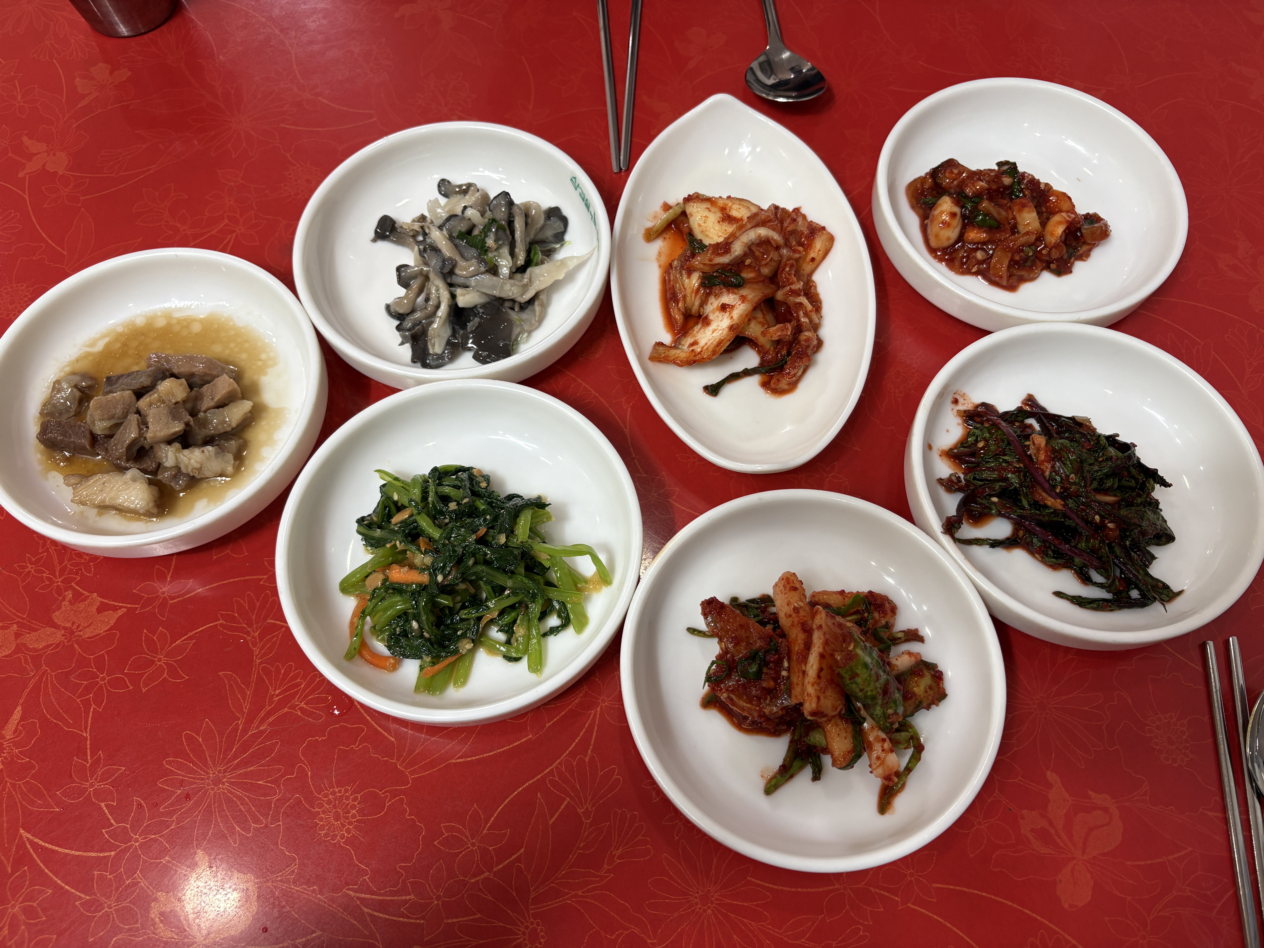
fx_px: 949
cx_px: 632
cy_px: 474
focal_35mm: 26
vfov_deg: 53.1
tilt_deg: -65.7
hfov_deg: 67.3
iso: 100
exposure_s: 1/120
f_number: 1.6
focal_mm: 5.96
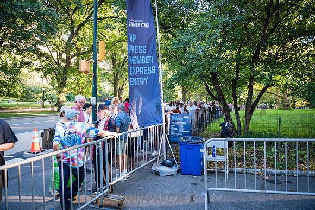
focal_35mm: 24
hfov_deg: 73.7
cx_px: 158
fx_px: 210
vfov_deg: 53.2
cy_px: 105
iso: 2000
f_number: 3.5
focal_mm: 24
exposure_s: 1/400
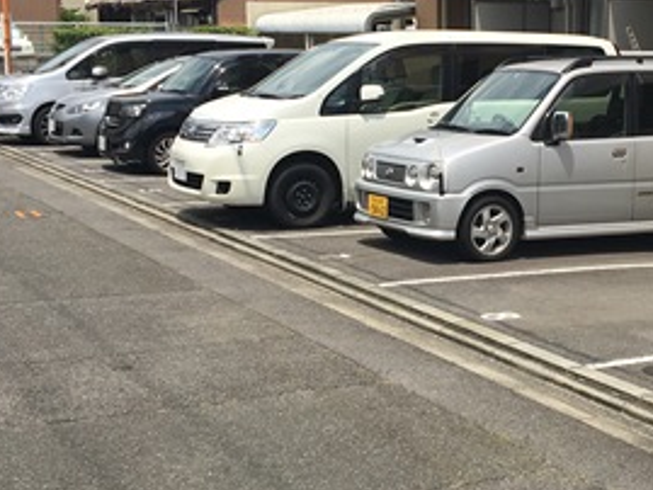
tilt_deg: -8.4
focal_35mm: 69
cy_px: 230
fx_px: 1302
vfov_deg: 21.3
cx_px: 471
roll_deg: -0.1
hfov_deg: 27.8
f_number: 2.2
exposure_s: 1/1923
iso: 25
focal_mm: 4.15
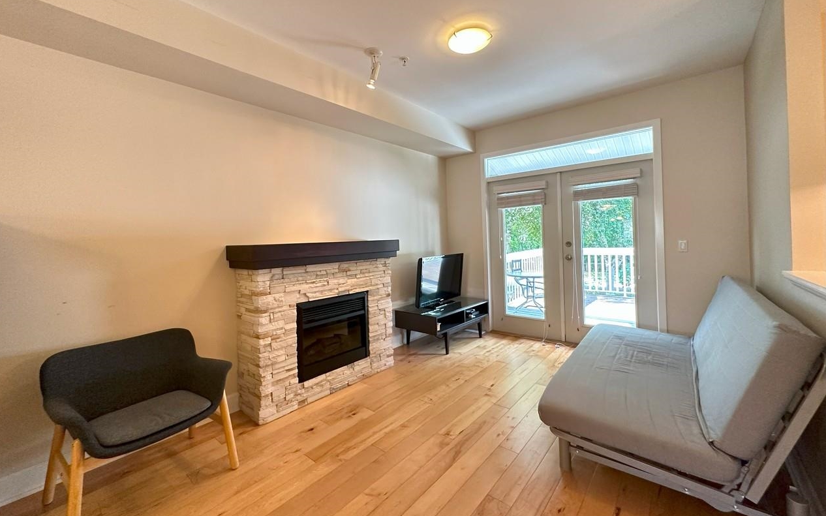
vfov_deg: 74.6
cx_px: 409
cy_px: 237
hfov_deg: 101.5
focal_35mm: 15
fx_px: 338
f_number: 2.2
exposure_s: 1/120
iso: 320
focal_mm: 2.22
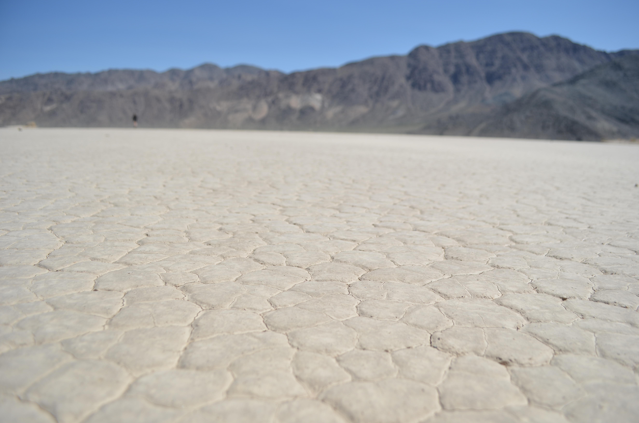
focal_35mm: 27
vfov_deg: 47.7
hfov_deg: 67.5
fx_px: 478
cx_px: 320
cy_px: 212
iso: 100
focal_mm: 18
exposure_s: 1/1600
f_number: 4
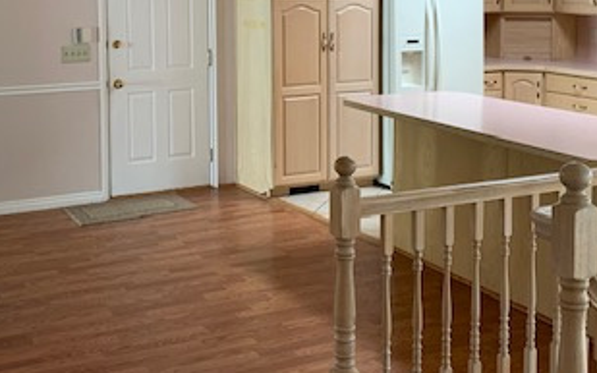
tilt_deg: -4.6
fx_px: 927
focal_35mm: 57
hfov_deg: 35.7
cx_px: 267
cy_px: 60
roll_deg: +0.3
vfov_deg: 22.3
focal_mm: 4.25
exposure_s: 1/96
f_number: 1.8
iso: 100
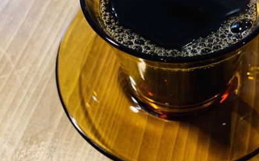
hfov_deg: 46.4
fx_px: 296
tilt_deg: -56.0
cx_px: 175
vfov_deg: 30.2
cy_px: 49
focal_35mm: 42
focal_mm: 4.25
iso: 320
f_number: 1.8
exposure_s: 1/25
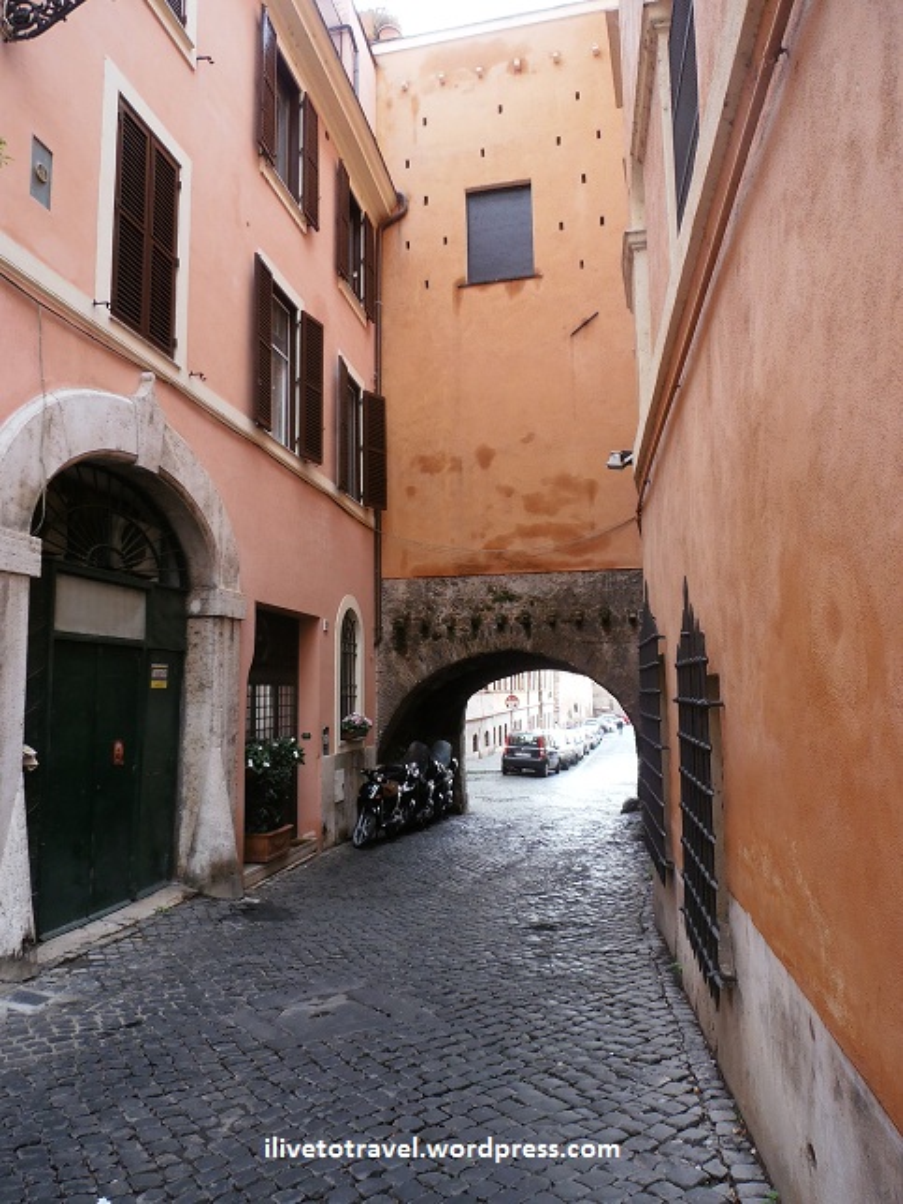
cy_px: 602
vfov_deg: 71.6
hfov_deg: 56.8
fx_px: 835
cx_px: 452
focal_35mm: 24
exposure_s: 1/30
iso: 125
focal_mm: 4.2
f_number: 3
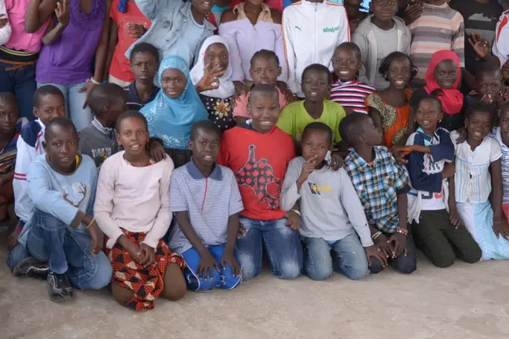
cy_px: 54
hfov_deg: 34.5
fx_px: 820
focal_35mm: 58
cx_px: 259
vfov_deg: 22.9
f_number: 3.8
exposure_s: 1/200
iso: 200
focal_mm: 22
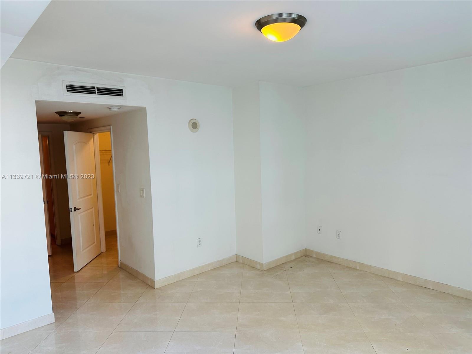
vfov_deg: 56.8
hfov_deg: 71.6
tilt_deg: -5.2
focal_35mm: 24
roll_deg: +2.2
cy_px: 177
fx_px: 327
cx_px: 236
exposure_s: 1/127
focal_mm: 6.86
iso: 125
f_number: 1.78
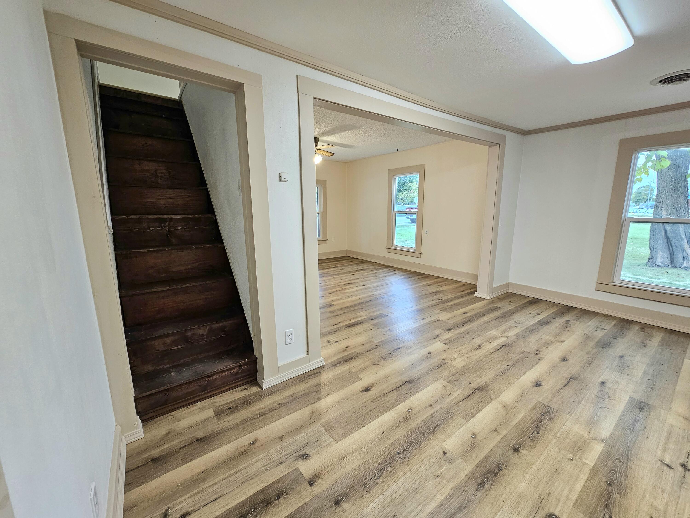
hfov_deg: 106.2
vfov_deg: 89.9
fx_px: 259
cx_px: 345
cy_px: 259
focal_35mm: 13
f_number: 2.2
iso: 100
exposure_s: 1/60.2
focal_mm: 2.2
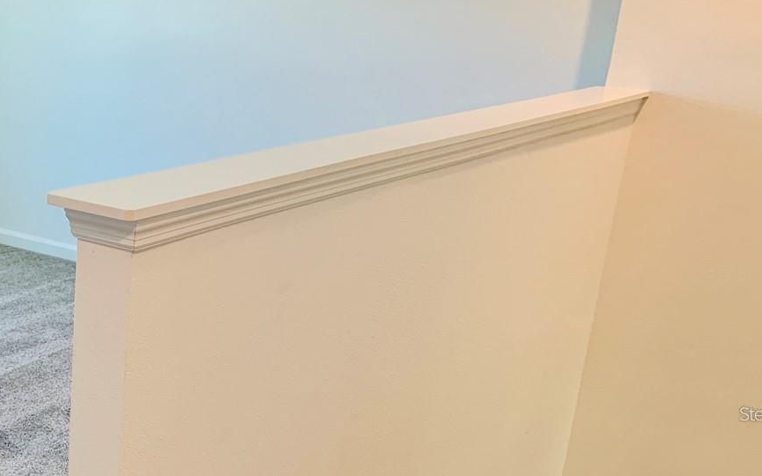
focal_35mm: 51
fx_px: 1059
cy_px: 413
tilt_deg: -22.8
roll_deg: -1.5
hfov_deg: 37.7
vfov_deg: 24.7
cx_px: 118
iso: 100
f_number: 1.8
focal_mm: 4.25
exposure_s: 1/60
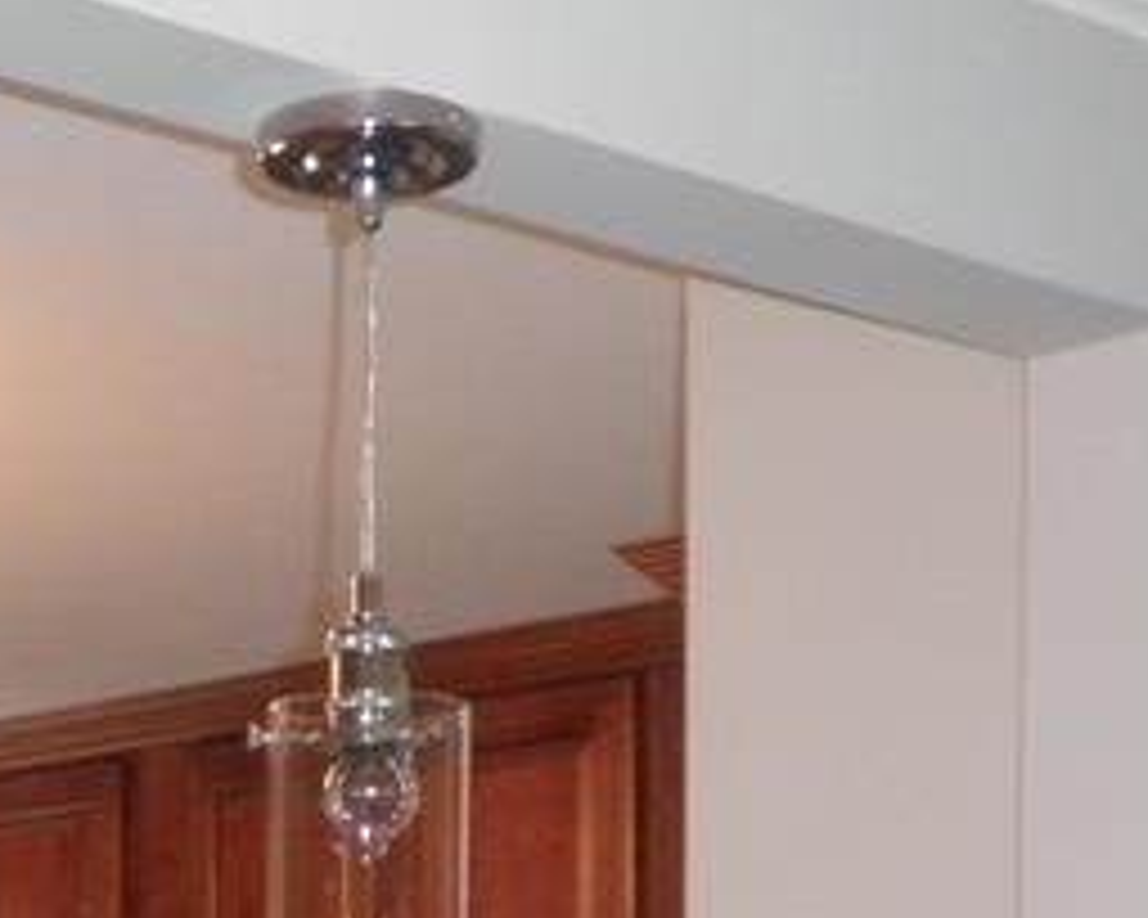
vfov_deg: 14.0
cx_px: -257
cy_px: 1436
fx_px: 3466
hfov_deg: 17.8
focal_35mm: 102
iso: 160
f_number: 2.6
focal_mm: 4.65
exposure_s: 1/30
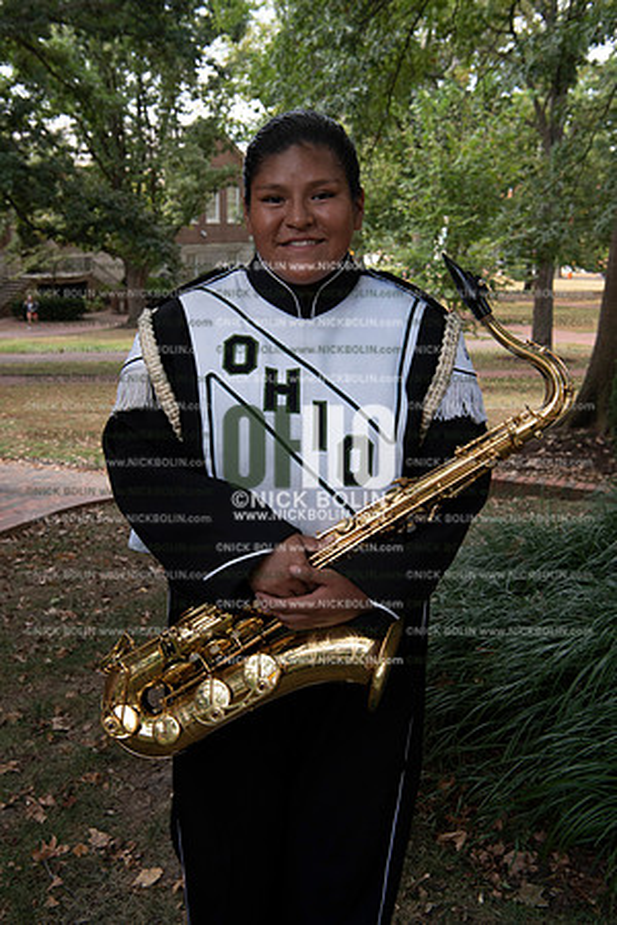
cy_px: 462
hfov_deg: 33.4
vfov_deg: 48.5
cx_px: 308
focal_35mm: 40
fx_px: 1028
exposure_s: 1/100
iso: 500
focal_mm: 40
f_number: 8
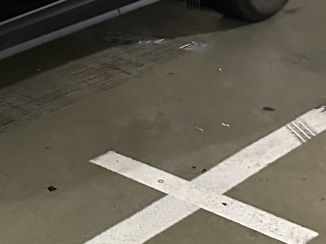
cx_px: -108
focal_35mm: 109
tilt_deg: -14.8
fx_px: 1027
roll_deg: +2.1
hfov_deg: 16.9
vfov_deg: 13.1
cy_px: -81
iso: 800
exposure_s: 1/33
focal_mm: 6.86
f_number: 1.78
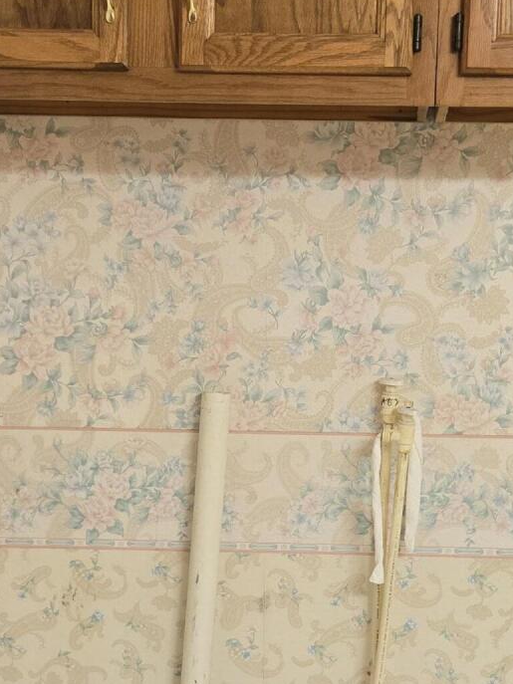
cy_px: 457
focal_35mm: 67
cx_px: 329
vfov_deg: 28.8
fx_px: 1324
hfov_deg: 21.9
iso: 320
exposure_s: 1/120
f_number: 1.8
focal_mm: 5.4
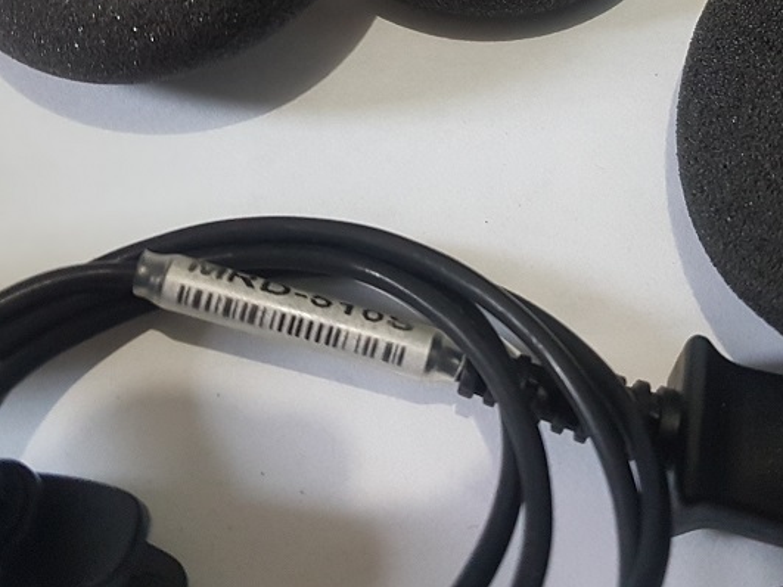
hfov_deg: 38.5
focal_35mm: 49
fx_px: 1108
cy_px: 56
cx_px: 513
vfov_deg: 28.5
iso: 200
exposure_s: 1/20
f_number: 1.7
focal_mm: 4.2
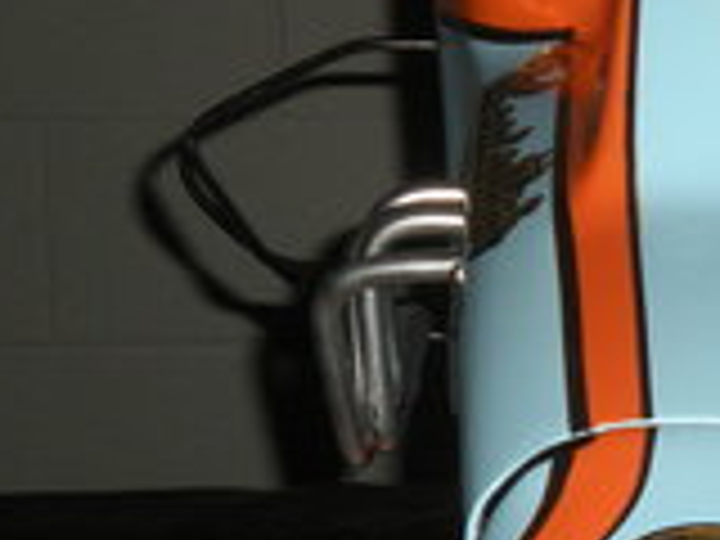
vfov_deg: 8.0
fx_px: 3848
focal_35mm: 185
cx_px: 770
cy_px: 261
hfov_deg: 10.6
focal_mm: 12.3
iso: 173
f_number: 4.6
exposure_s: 1/125
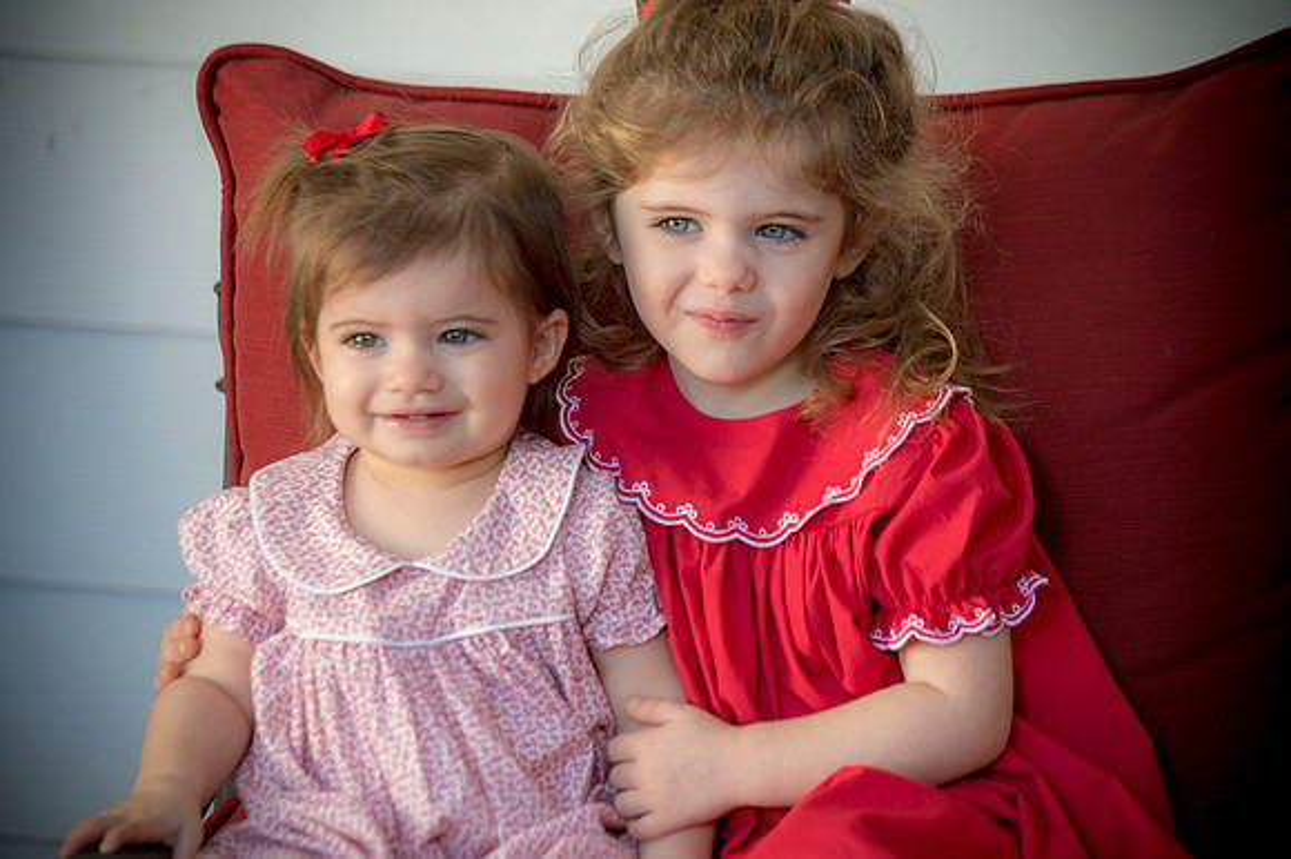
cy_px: 430
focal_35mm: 160
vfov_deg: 8.6
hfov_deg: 12.8
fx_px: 5734
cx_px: 646
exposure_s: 1/200
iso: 320
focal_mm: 160
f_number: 4.5
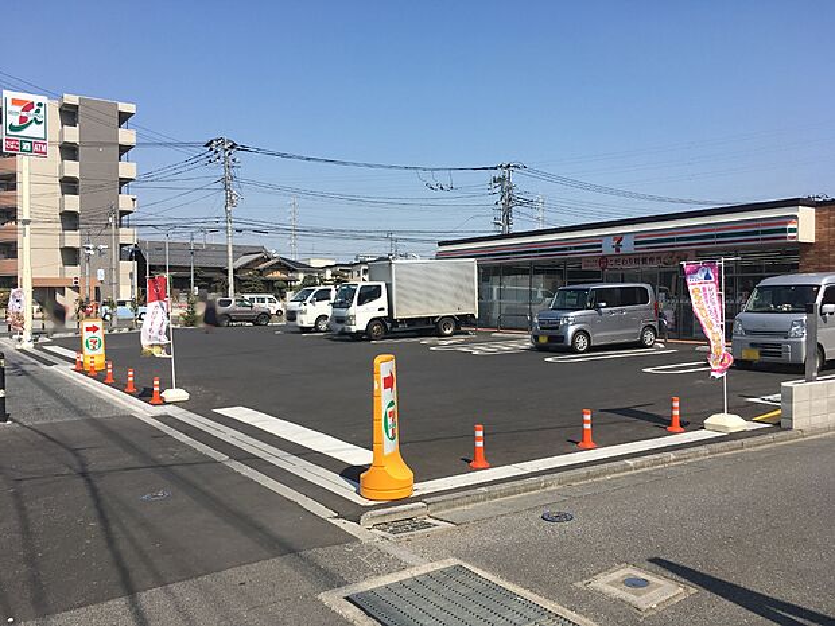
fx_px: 700
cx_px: 418
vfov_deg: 48.2
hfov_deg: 61.7
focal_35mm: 29
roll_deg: +1.2
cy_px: 313
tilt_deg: -3.5
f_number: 2.2
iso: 25
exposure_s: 1/1672
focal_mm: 4.15
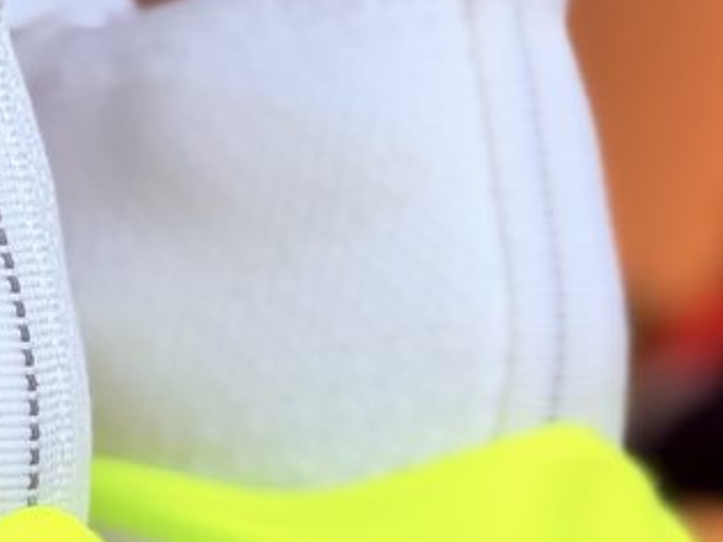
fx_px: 3821
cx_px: -493
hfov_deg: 10.3
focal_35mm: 183
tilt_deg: -8.5
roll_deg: -2.5
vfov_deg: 8.1
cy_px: 469
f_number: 1.78
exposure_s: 1/100
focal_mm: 6.76
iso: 80
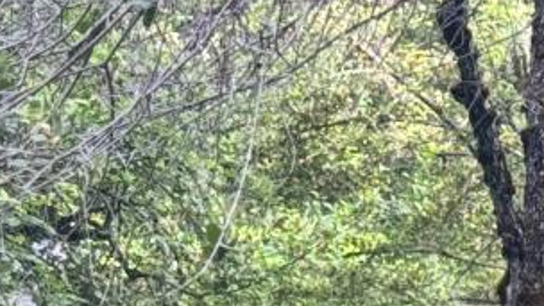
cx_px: 431
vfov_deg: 4.6
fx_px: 3722
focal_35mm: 258
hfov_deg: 8.3
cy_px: 790
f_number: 1.78
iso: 64
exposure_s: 1/121
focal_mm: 6.76
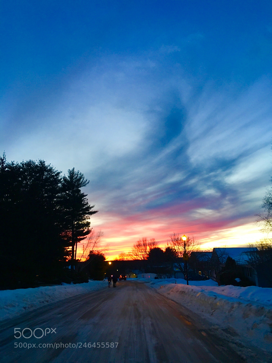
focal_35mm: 29
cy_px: 182
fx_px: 304
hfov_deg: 48.2
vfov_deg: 61.7
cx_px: 136
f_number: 2.2
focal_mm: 4.15
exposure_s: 1/15
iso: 50
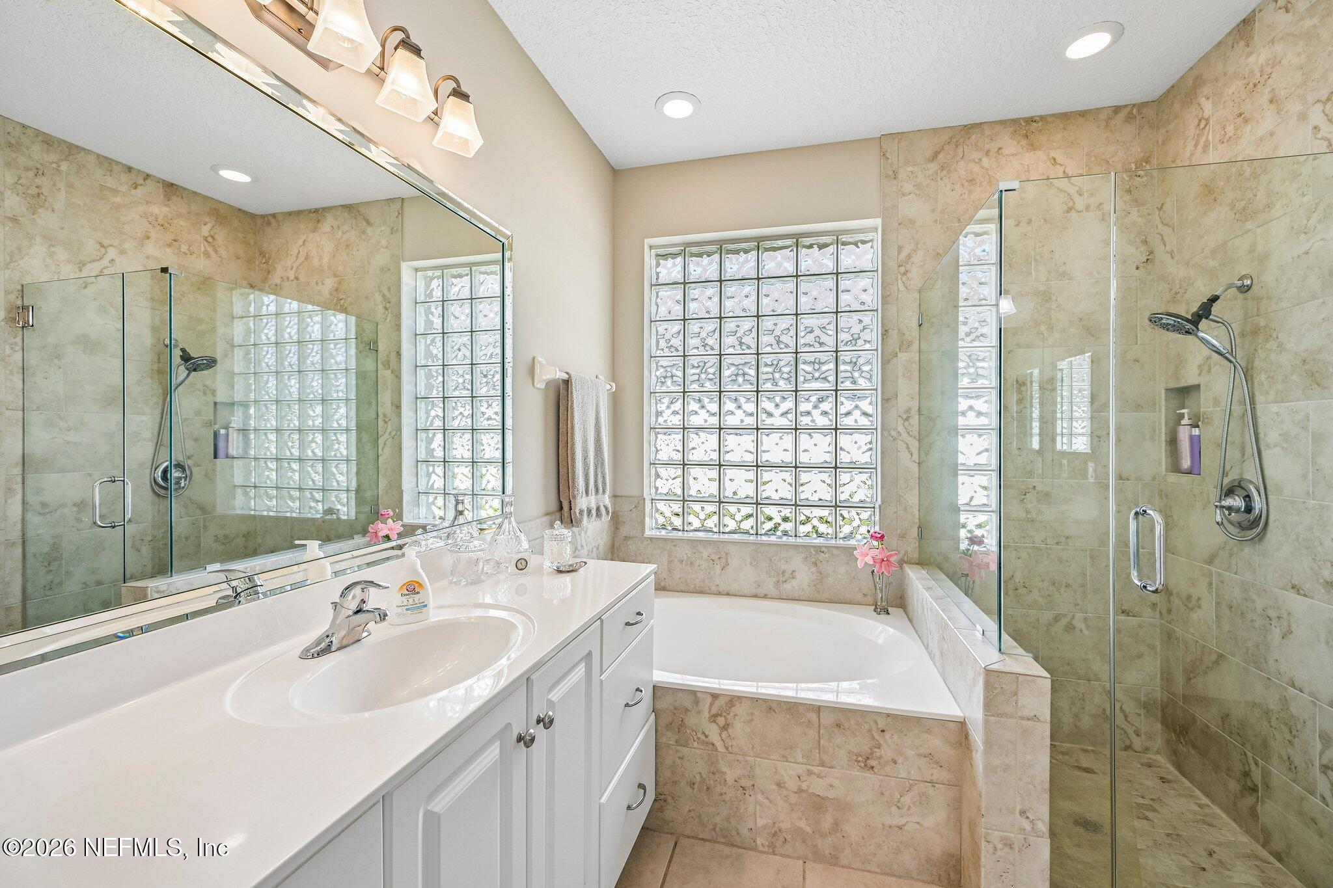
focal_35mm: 14
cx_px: 666
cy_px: 444
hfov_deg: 104.3
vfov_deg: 81.2
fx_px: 518
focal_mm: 14
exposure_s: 1/20
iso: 100
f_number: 8
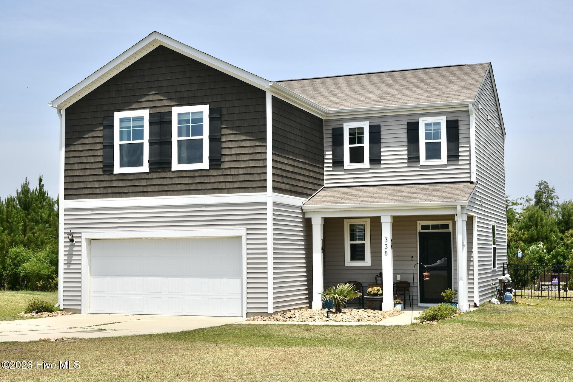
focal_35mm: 50
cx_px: 286
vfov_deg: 27.0
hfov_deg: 39.6
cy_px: 191
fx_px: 796
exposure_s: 1/200
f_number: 13
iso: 100
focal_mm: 50
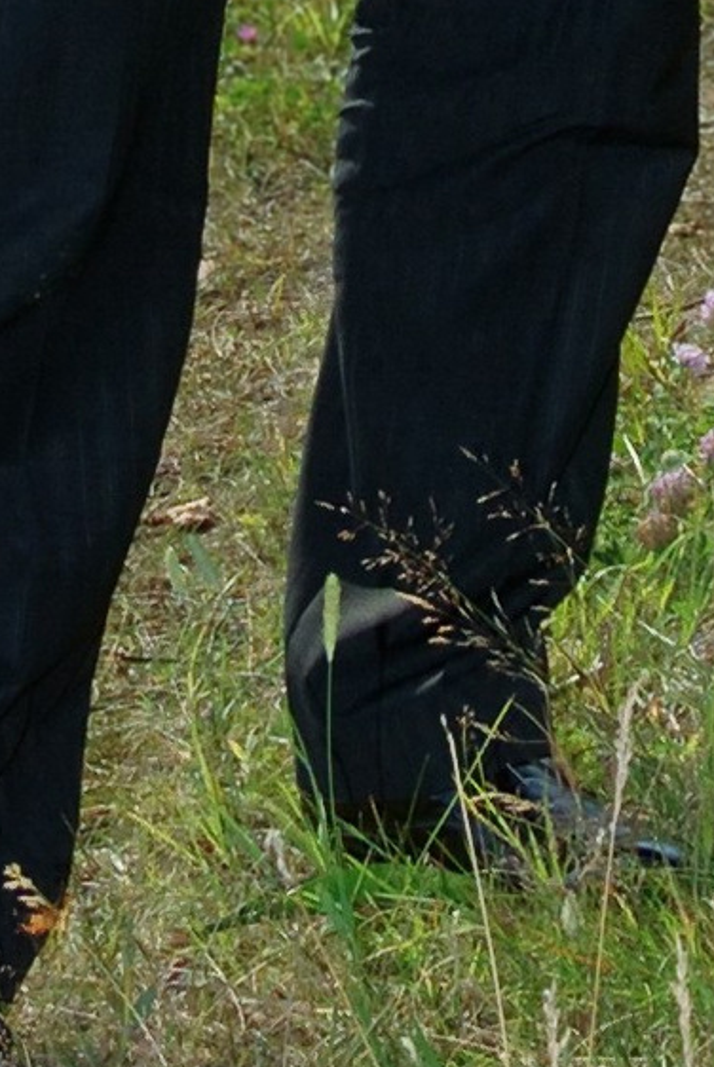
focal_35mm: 286
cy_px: -1673
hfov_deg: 4.8
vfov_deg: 6.7
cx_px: 617
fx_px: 8487
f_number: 8
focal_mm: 28
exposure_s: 1/250
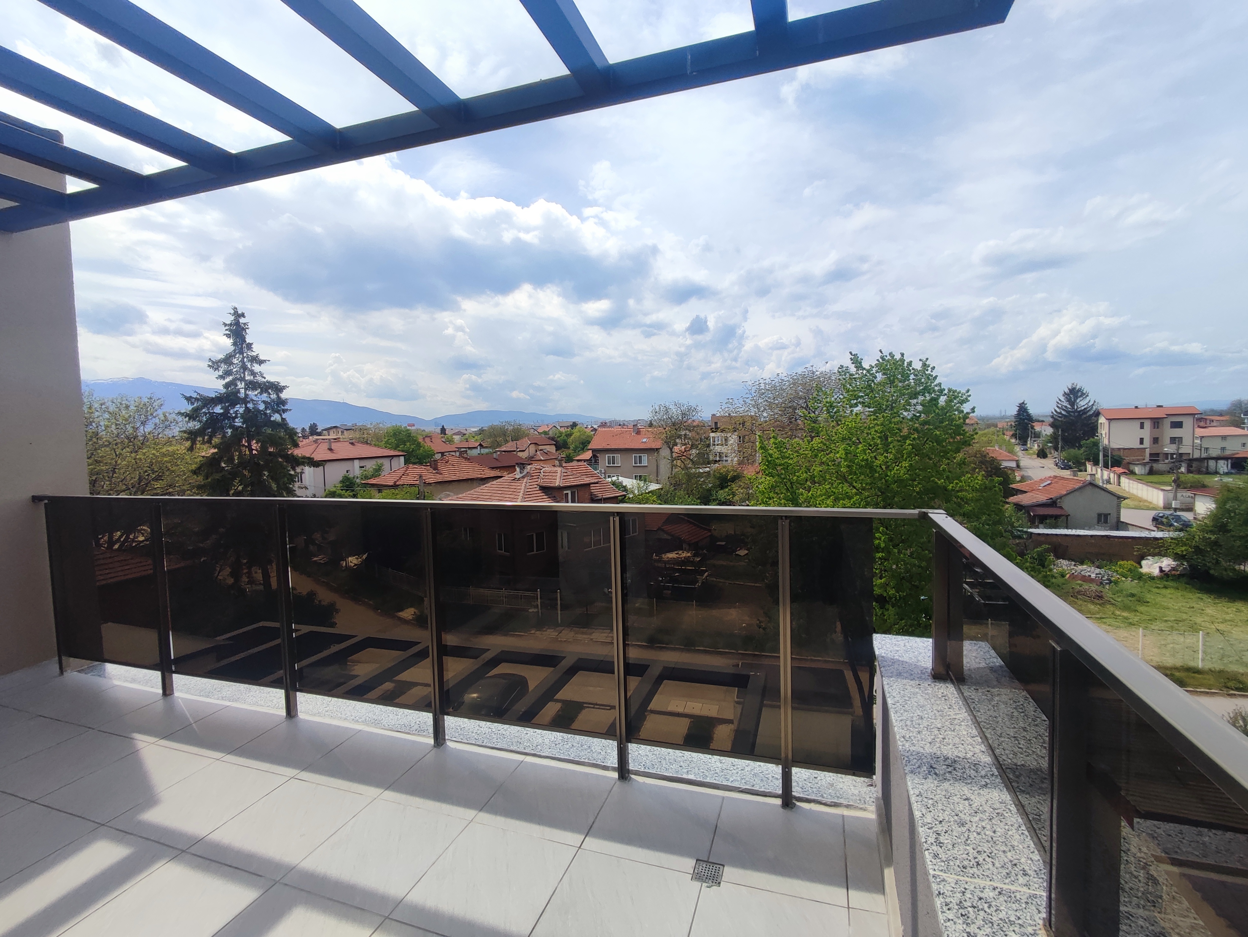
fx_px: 577
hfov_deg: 94.5
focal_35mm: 16
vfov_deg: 78.2
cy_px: 468
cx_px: 624
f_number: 2.2
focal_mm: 1.65
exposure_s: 1/1828
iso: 50
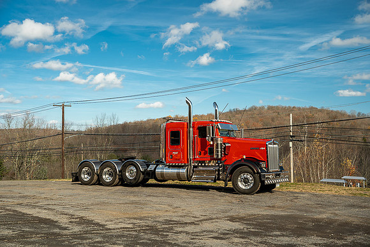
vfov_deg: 29.9
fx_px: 463
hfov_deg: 43.6
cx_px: 185
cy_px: 124
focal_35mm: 45
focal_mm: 45
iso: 100
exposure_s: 1/250
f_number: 5
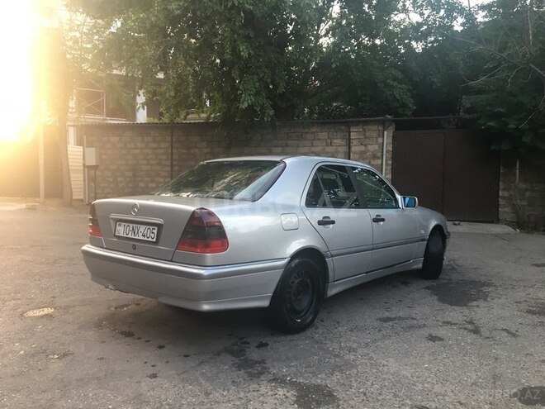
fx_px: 457
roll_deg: -0.7
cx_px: 272
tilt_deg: -3.9
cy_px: 204
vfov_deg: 48.2
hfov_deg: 61.7
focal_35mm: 29
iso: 40
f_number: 2.2
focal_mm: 4.15
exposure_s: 1/33
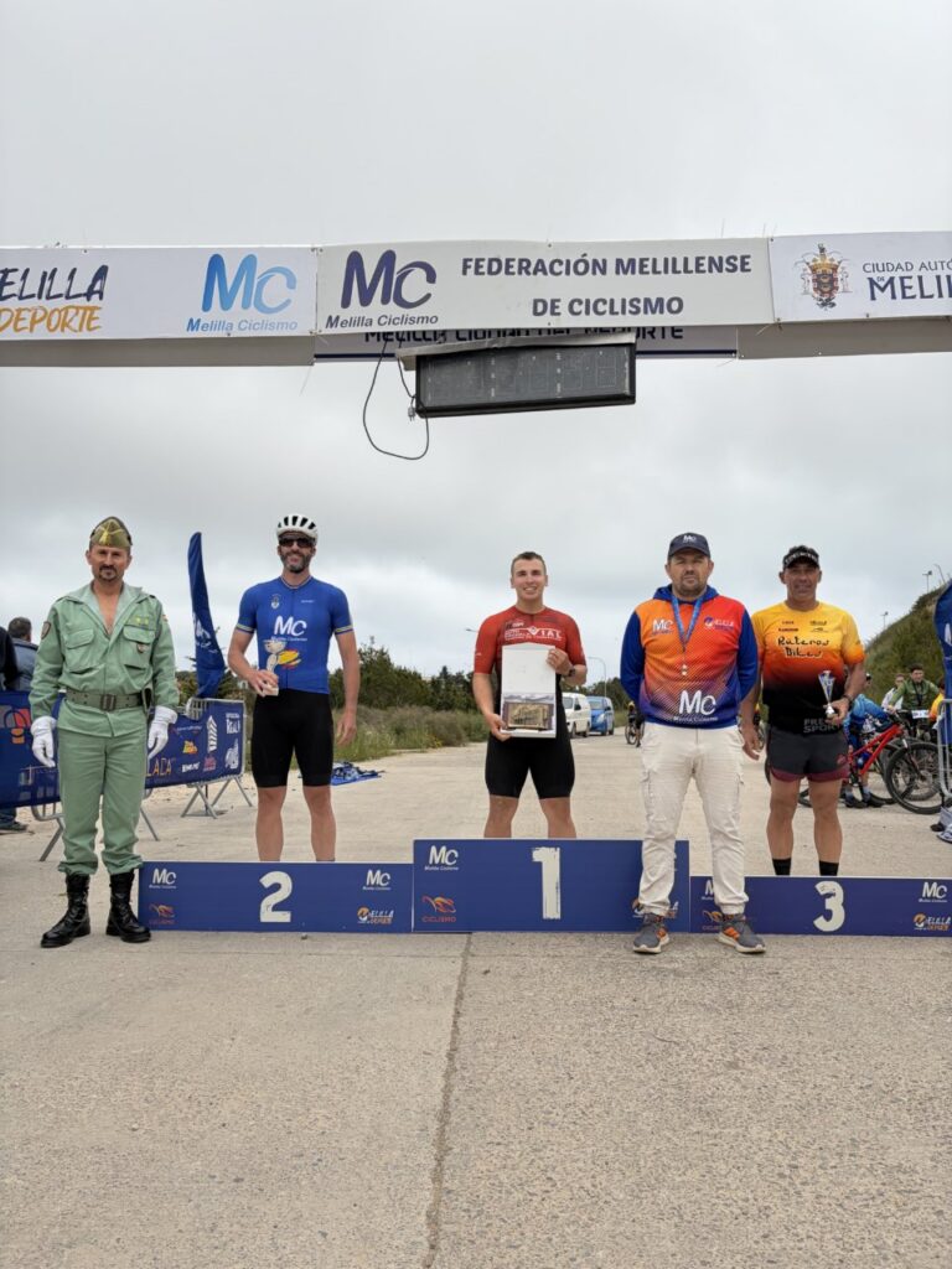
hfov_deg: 53.1
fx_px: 953
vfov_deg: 67.3
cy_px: 634
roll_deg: +0.7
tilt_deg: +3.2
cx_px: 476
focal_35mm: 26
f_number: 1.6
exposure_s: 1/5348
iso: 50
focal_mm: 5.96
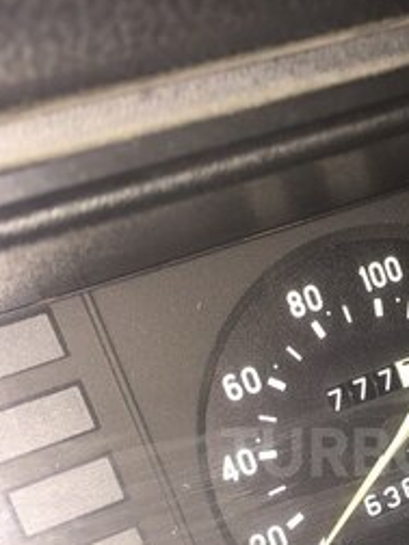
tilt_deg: -35.7
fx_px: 898
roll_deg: +8.3
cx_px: 387
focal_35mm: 57
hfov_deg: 24.7
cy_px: 452
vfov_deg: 32.6
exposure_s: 1/17
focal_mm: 4.15
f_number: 2.2
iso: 32
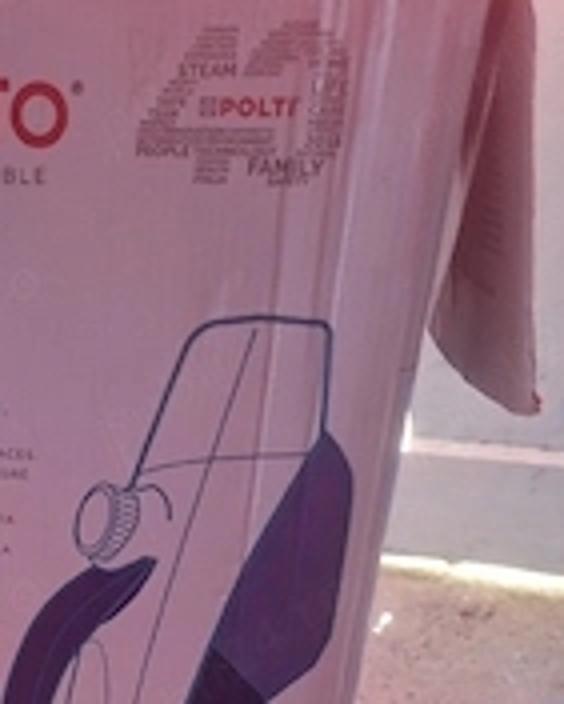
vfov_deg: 33.2
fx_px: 1063
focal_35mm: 51
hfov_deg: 27.8
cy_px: 720
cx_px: -8
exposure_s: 1/25
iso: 400
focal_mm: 5.54
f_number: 1.8
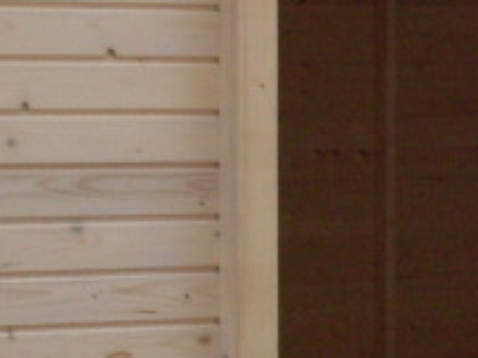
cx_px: 476
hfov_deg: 10.2
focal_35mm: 192
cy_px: 210
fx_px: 2650
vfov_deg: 7.7
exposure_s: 1/90
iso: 80
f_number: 8.4
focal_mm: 6.3
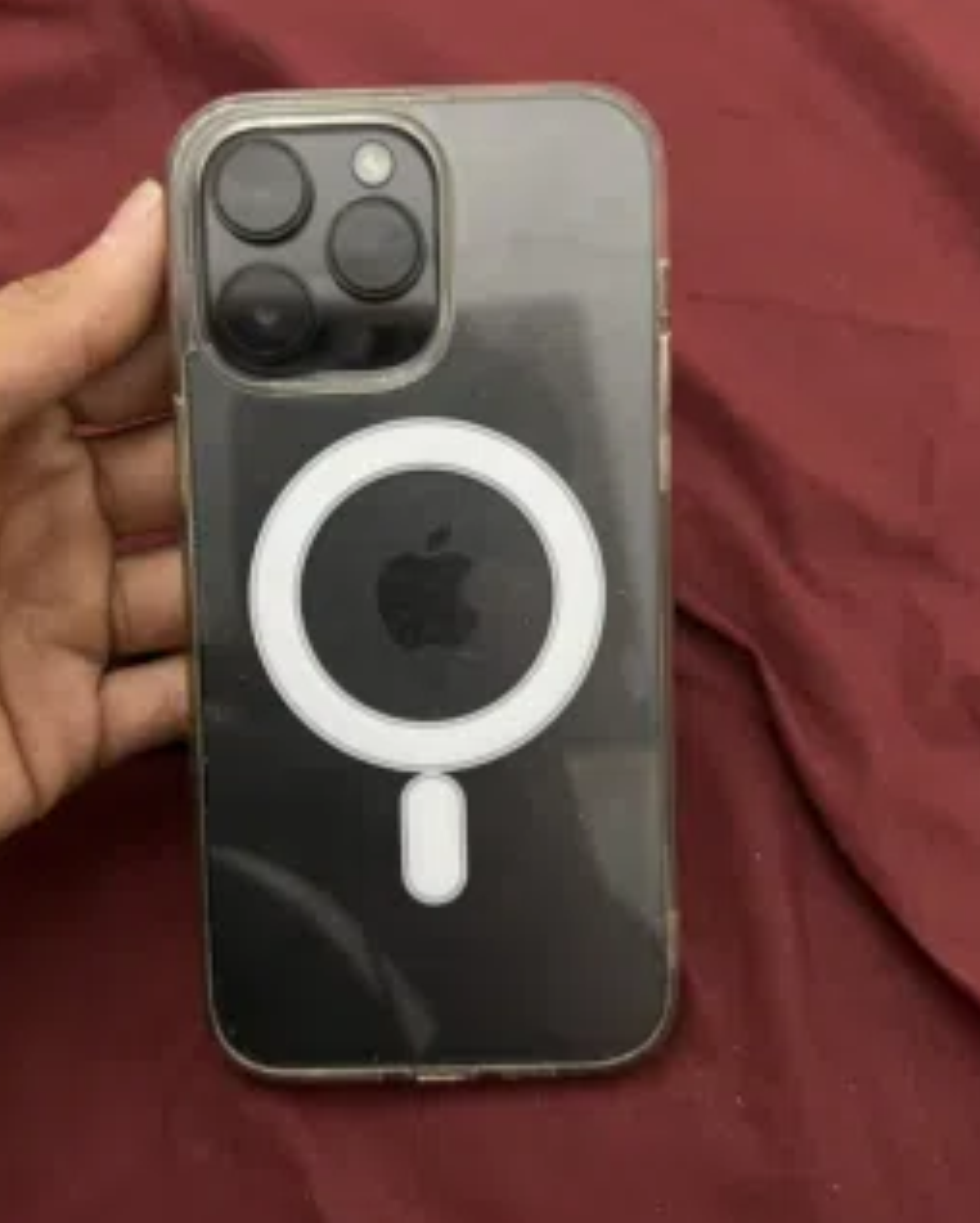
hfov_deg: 45.7
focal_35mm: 32
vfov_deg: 55.6
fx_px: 1159
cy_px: 567
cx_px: 417
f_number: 1.5
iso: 640
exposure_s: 1/33
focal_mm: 5.7
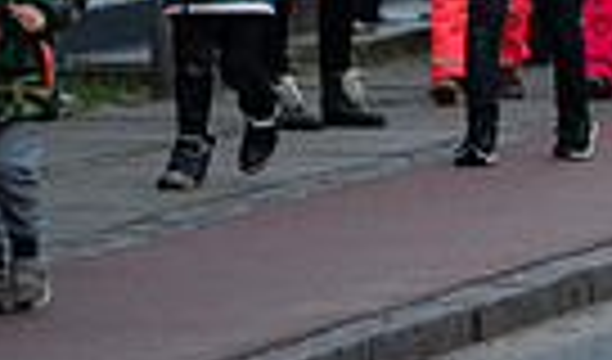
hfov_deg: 2.8
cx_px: 1215
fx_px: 12602
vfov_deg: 1.6
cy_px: -268
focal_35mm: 768
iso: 640
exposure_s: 1/160
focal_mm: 174
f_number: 4
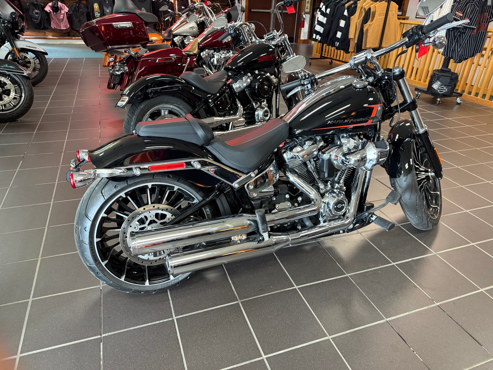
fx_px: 342
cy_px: 185
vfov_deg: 56.8
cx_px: 246
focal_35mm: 24
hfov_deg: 71.6
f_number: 1.78
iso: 500
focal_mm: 6.76
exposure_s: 1/60
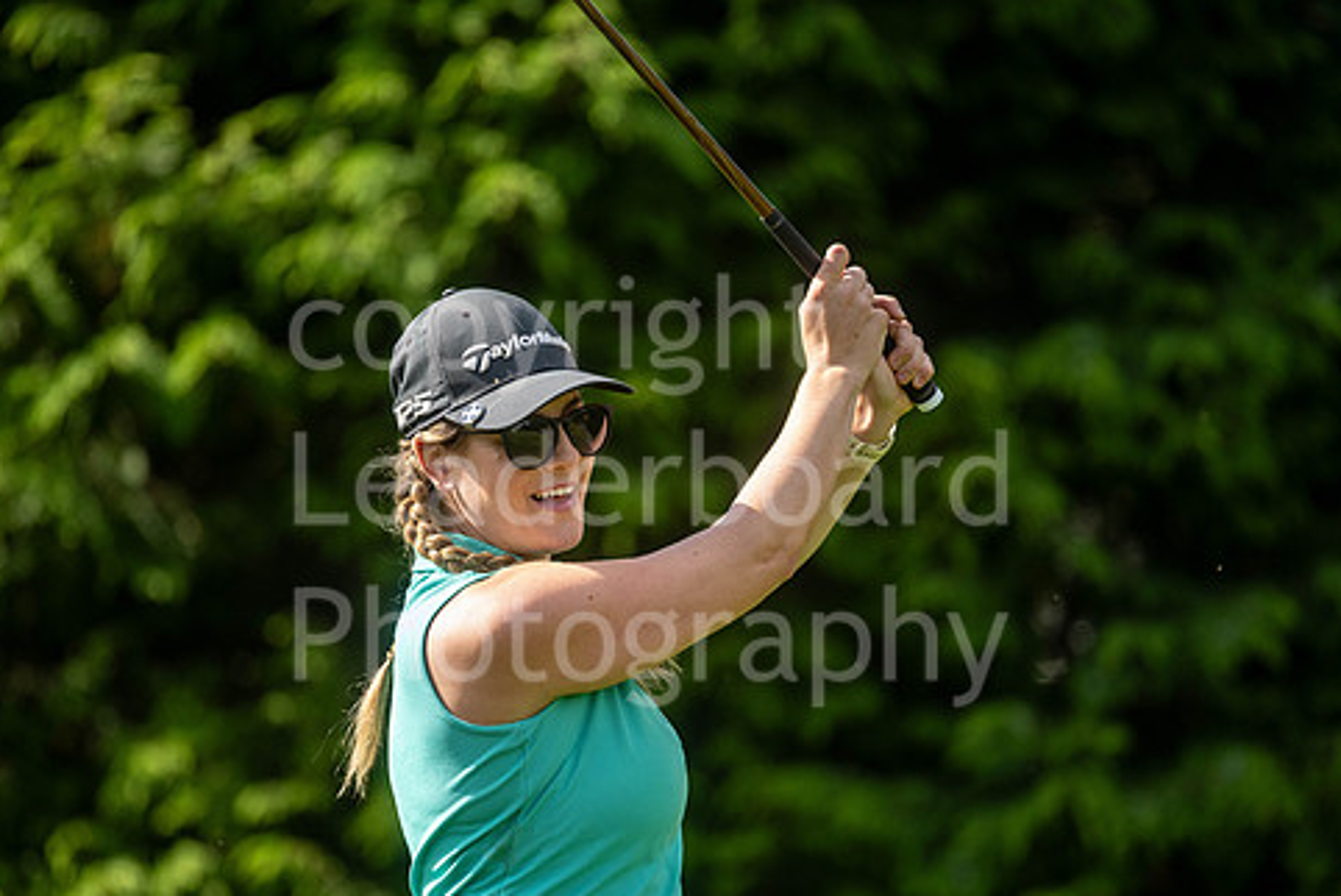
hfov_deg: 5.7
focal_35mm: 361
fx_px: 13455
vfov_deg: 3.8
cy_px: 505
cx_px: 654
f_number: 4
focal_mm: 300
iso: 250
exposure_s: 1/1000
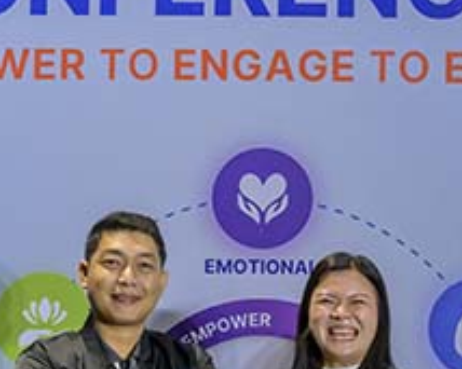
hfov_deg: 13.3
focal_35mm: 145
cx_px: 274
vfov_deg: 10.6
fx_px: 1983
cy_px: 360
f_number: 5.6
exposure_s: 1/200
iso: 3200
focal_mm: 34.5
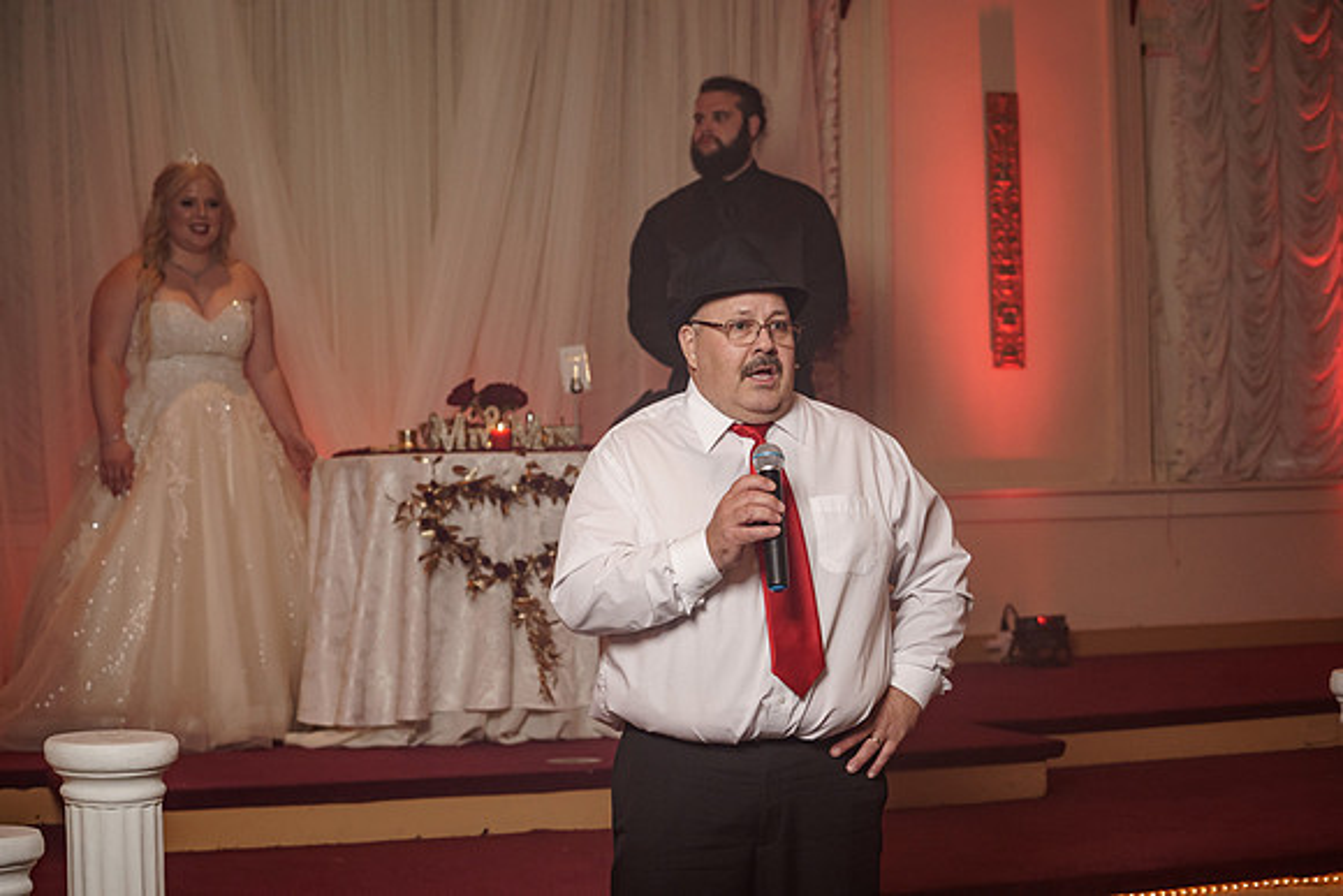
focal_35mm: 70
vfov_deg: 19.5
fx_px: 2612
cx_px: 672
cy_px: 448
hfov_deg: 28.8
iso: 2000
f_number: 4
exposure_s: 1/200
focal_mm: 70
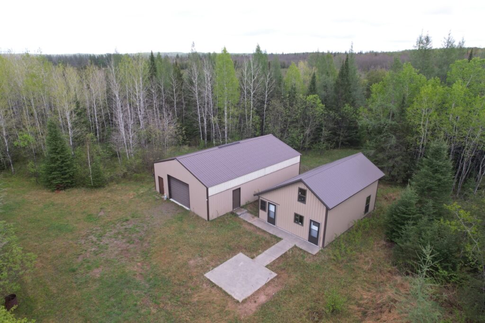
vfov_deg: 57.2
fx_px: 296
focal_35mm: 22
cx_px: 242
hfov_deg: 78.6
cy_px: 162
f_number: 2.8
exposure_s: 1/15
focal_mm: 8.38
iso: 200
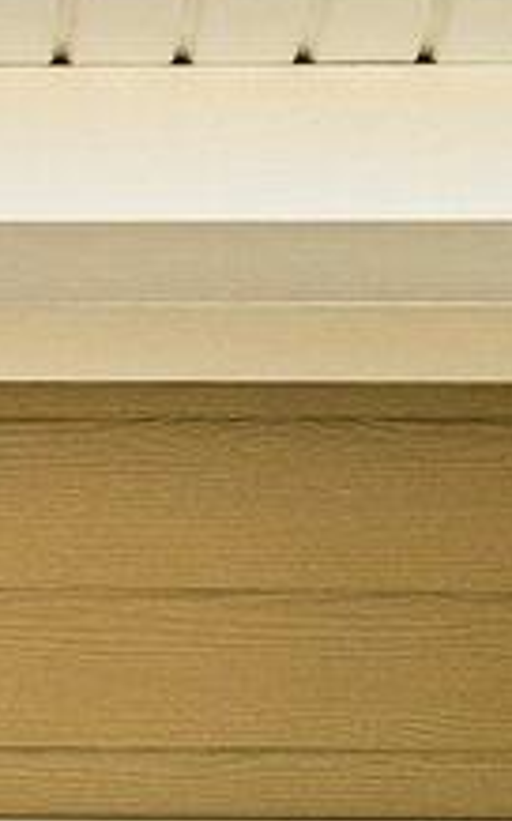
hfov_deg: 4.5
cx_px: -373
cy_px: 1731
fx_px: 6416
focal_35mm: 287
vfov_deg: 7.0
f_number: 8
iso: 100
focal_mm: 30
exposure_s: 1/125
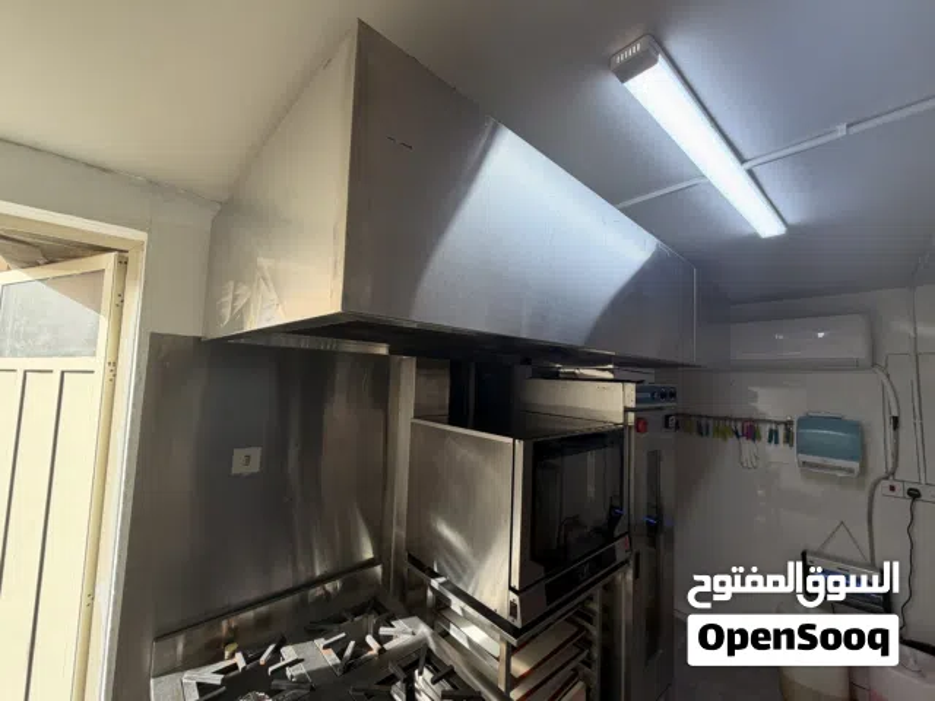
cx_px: 468
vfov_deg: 85.7
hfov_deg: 102.1
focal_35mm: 14
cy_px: 350
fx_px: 378
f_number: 2.2
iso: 32
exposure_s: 1/100
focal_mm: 2.22
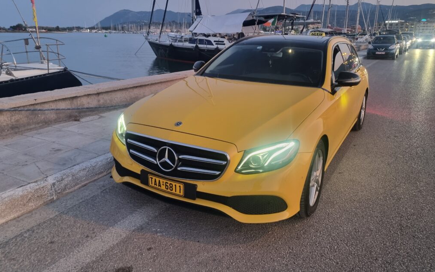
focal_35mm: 28
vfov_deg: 44.3
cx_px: 220
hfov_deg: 66.5
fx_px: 332
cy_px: 108
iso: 500
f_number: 1.8
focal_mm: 5.4
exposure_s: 1/40
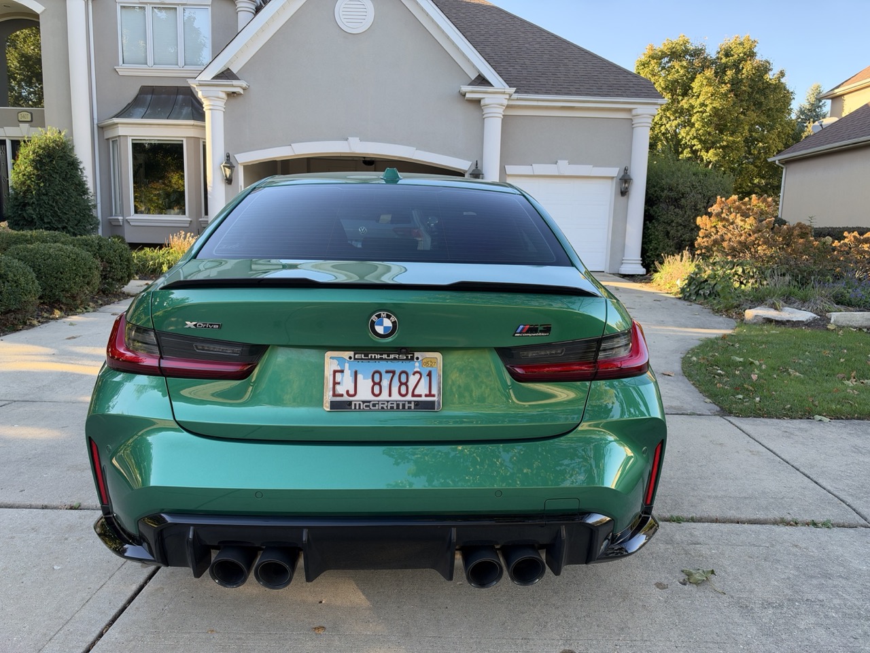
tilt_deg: -8.9
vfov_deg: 56.8
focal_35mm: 24
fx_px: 603
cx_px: 435
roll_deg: -1.3
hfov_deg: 71.6
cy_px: 326
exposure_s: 1/228
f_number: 1.8
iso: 64
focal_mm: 6.93
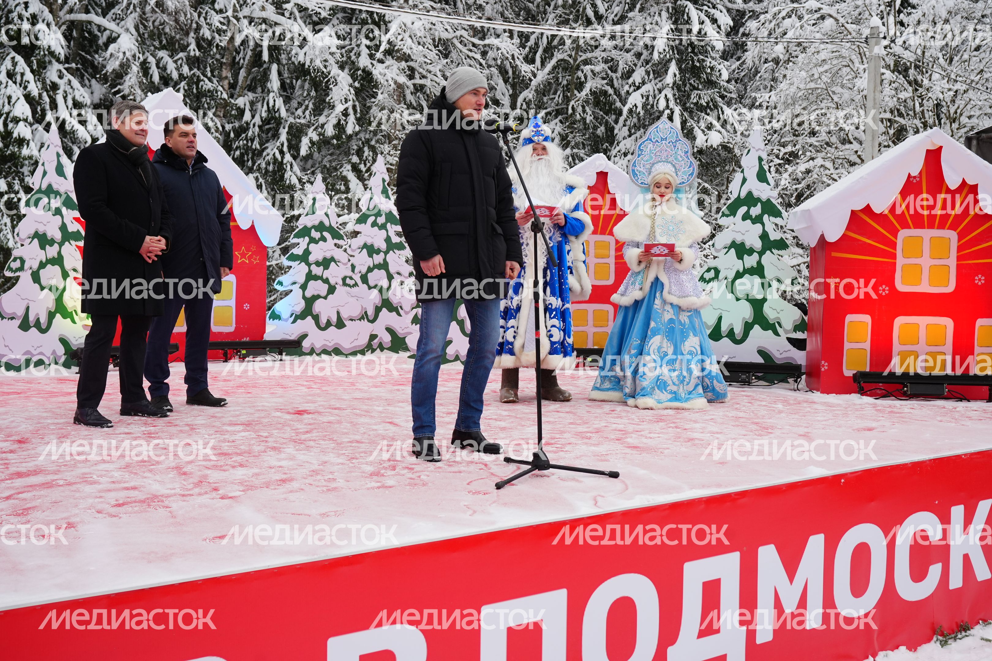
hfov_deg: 50.7
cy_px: 330
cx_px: 496
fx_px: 1047
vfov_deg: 35.1
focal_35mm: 38
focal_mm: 38
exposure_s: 1/400
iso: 640
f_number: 6.3
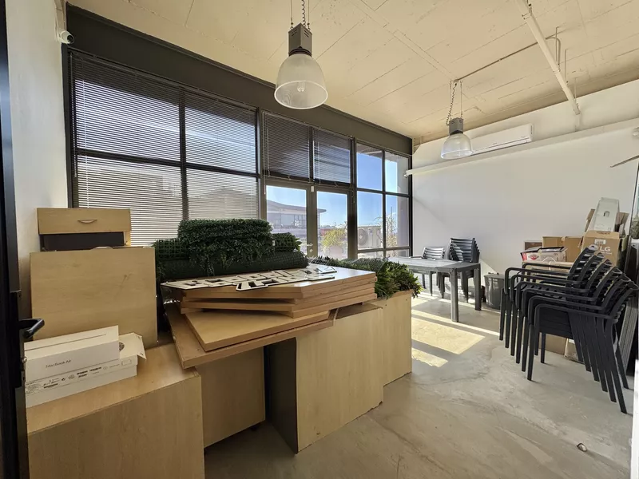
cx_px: 320
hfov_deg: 102.1
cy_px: 240
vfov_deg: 85.7
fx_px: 258
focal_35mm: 14
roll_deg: +1.1
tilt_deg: -1.7
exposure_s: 1/190
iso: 40
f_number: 2.2
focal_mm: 2.22
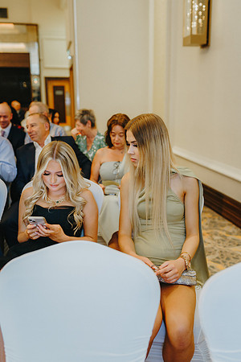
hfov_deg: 37.9
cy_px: 181
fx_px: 351
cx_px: 120
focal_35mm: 35
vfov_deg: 54.4
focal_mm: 35
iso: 2000
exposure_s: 1/200
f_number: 2.2
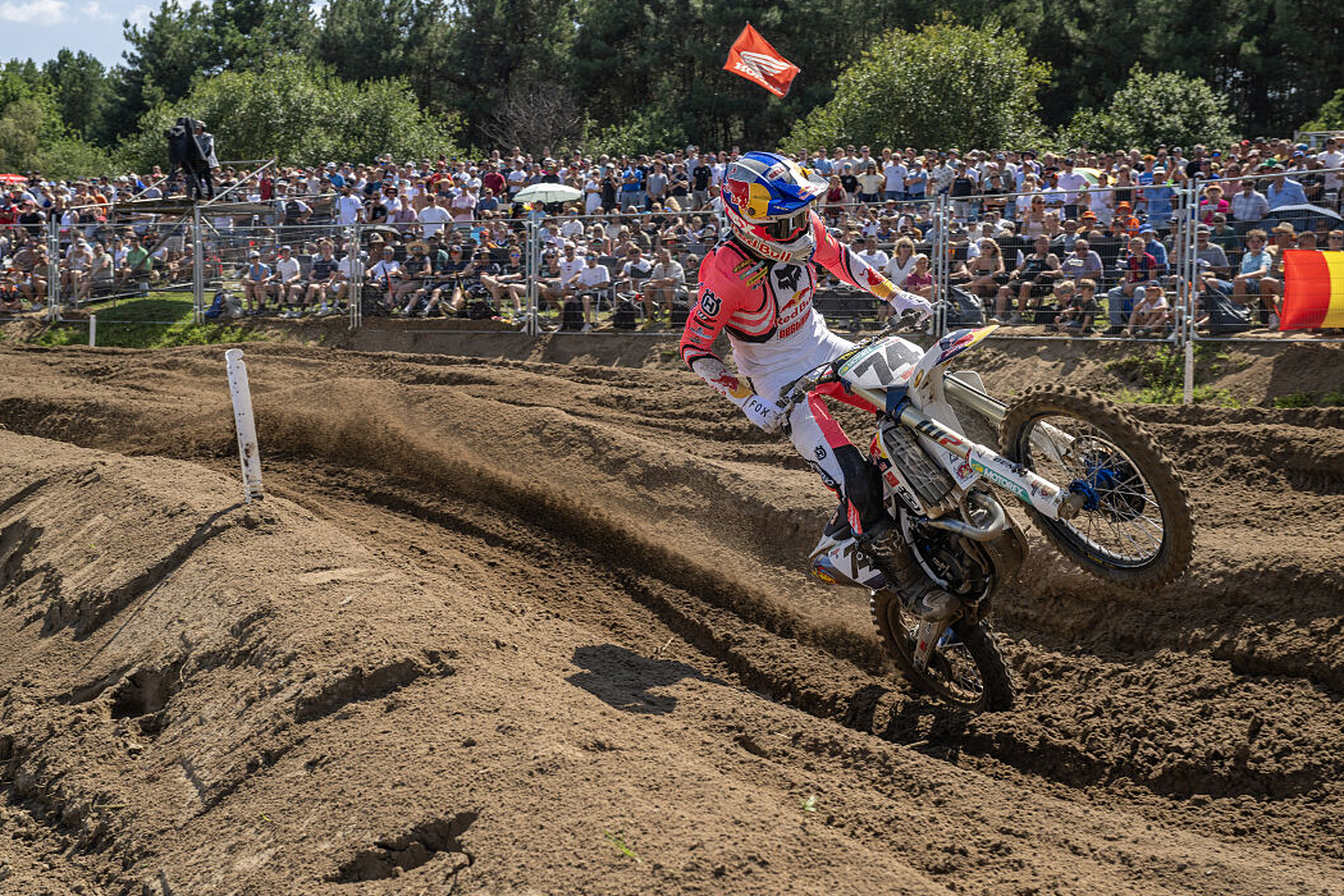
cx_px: 708
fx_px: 1717
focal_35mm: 46
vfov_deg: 29.2
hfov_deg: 42.7
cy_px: 399
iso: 200
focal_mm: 39
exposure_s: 1/1250
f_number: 5.6
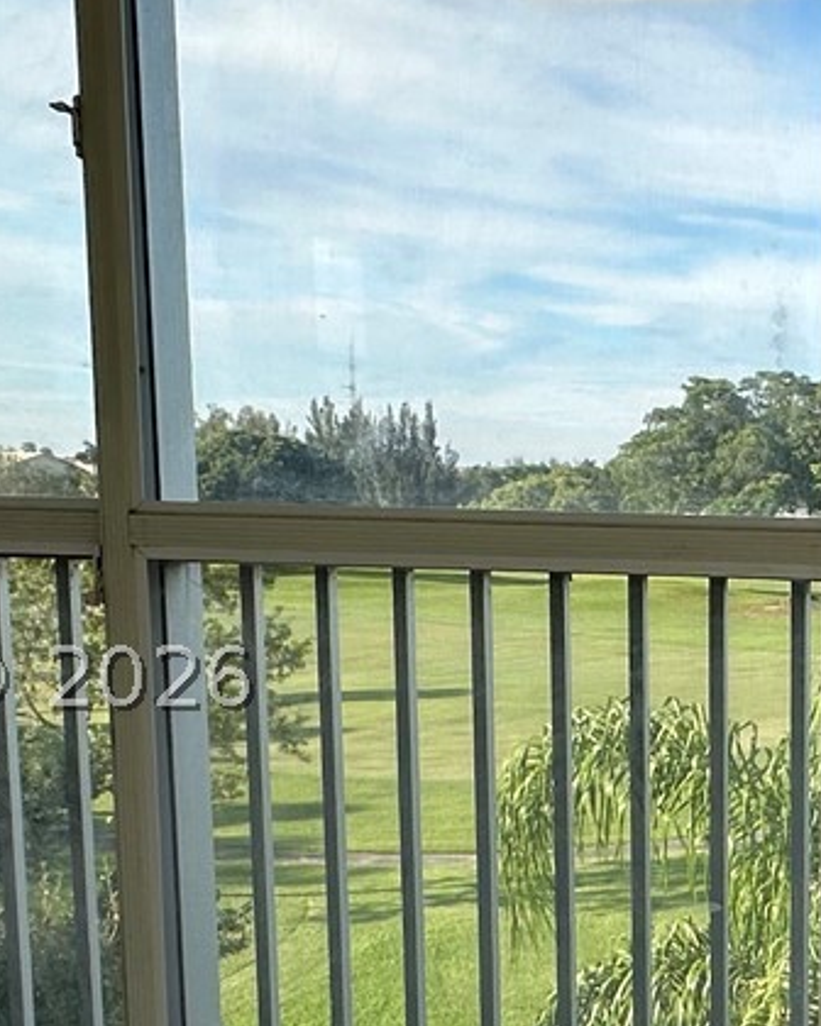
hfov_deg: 25.9
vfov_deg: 35.7
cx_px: 1002
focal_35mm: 52
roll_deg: -1.5
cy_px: 677
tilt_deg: -6.0
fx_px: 1579
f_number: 2.2
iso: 40
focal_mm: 2.22
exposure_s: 1/790
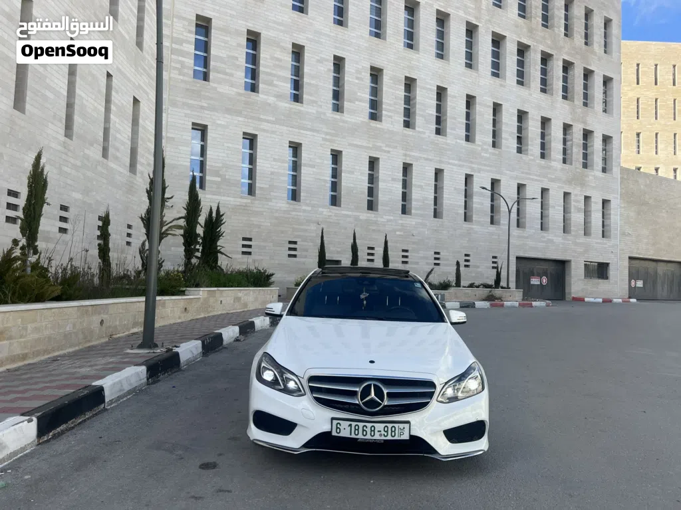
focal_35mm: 26
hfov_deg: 67.3
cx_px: 340
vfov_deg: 53.1
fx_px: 511
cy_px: 255
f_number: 1.5
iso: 50
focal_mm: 5.7
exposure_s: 1/1645
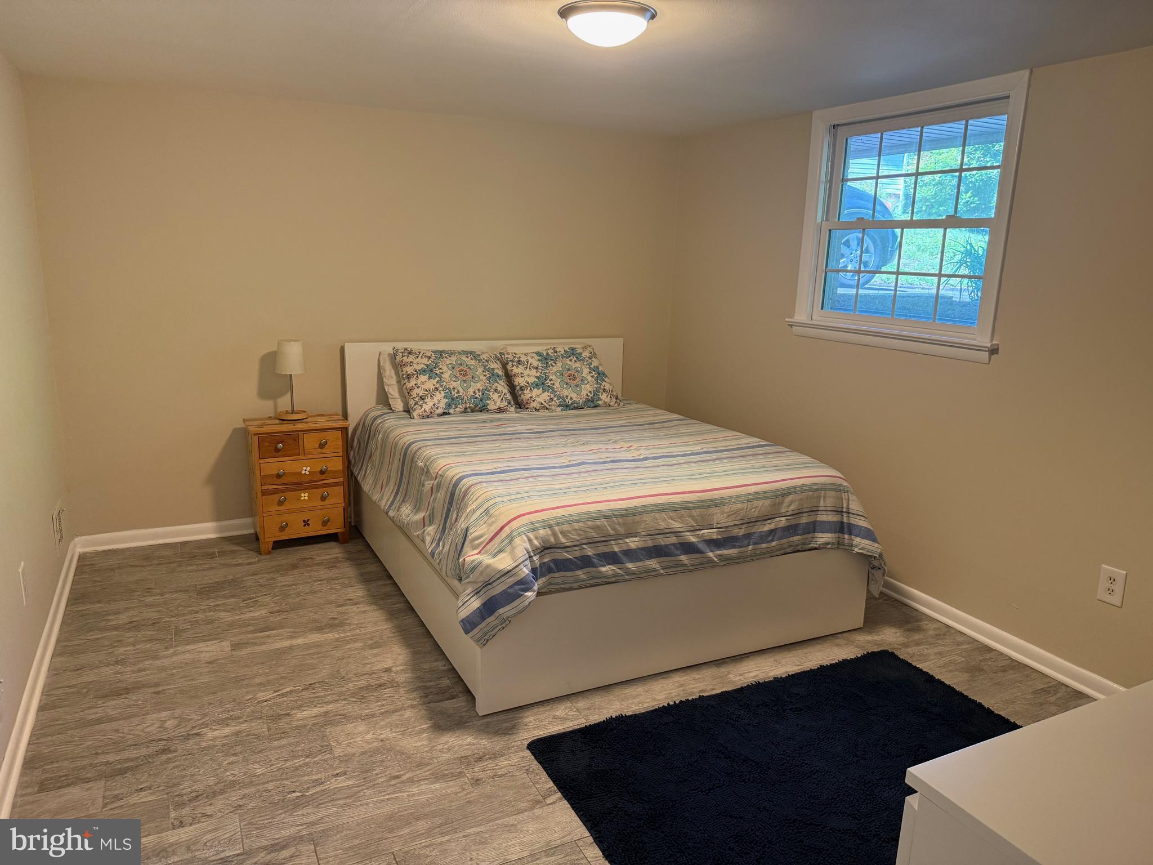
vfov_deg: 56.8
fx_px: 799
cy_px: 432
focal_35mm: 24
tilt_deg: -12.2
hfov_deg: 71.6
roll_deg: -1.2
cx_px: 576
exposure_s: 1/60
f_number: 1.78
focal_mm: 6.76
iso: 250
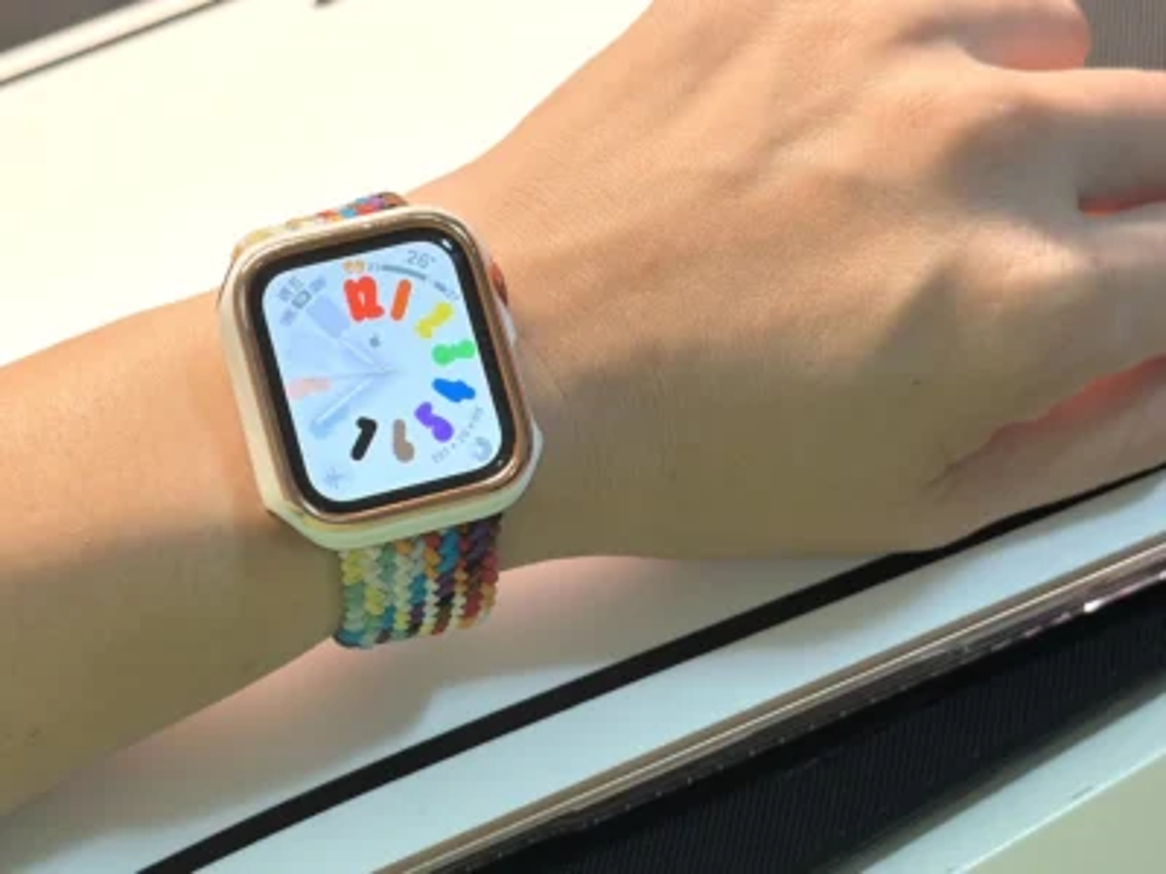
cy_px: 437
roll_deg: +3.7
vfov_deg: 30.3
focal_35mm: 48
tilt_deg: -42.4
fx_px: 1617
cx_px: 583
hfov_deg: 39.7
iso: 100
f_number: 1.78
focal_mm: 6.86
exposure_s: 1/60
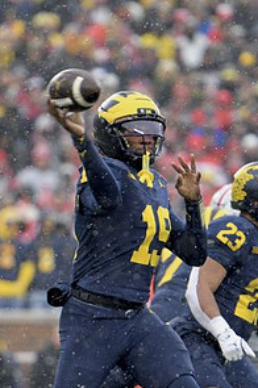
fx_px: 4795
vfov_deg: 4.6
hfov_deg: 3.1
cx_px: 110
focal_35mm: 445
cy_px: 292
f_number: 2.8
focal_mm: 195
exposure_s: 1/1000
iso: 800
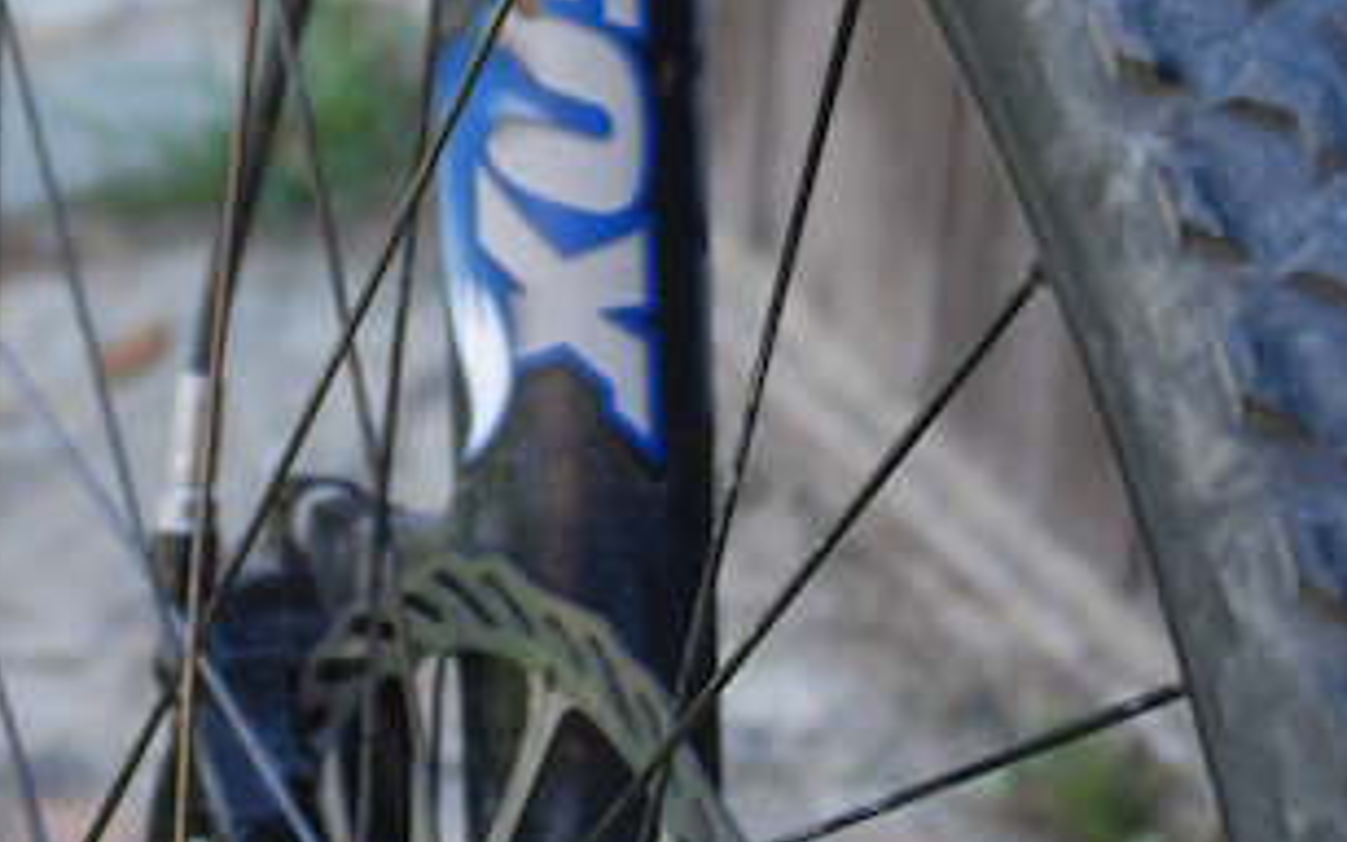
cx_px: 204
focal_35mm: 179
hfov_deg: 11.7
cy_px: -430
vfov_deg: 7.2
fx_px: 6561
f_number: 4.5
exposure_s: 1/40
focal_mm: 35
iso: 200
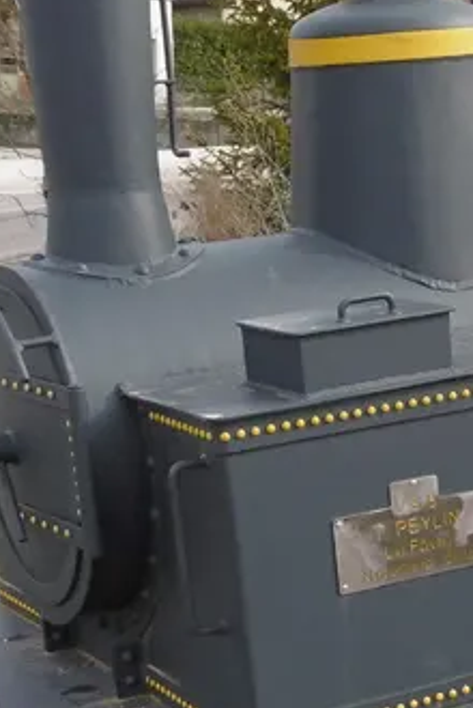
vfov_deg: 21.0
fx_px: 1908
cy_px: 435
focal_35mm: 97
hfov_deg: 13.6
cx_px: 602
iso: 100
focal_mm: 4.3
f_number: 3.1
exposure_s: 1/640
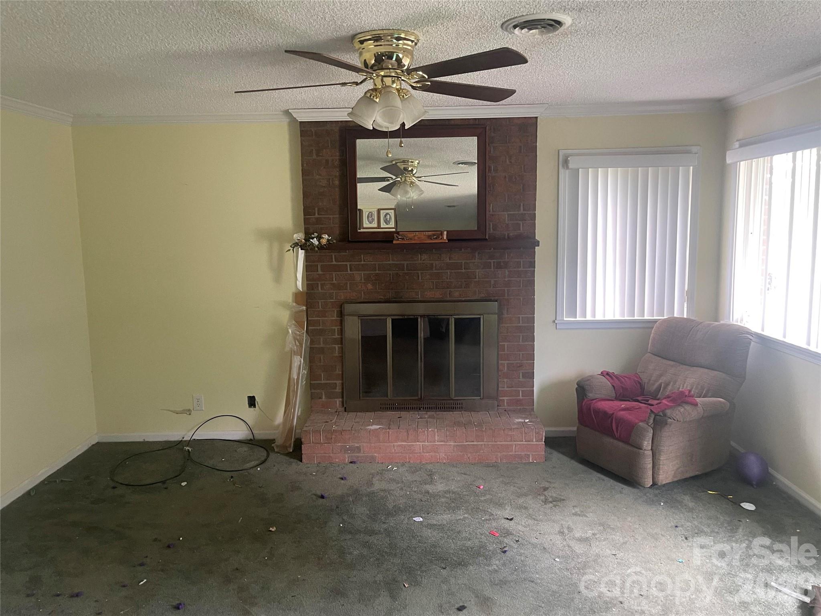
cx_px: 410
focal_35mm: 25
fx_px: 593
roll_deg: +0.4
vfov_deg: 54.9
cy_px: 308
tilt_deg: -3.2
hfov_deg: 69.4
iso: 320
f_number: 1.6
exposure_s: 1/60
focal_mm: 5.1
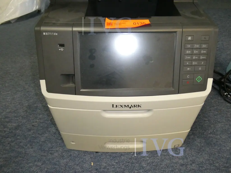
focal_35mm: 26
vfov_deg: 53.1
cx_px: 116
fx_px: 174
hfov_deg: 67.3
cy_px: 86
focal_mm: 4.7
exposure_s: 1/125
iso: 800
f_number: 3.4
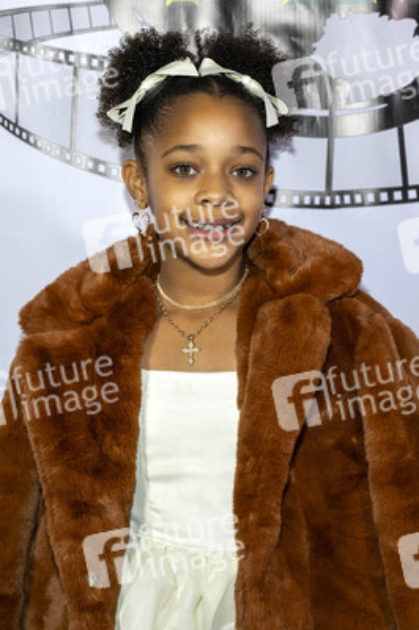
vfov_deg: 26.3
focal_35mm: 77
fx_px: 1347
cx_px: 210
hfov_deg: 17.7
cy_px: 315
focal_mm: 77
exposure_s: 1/200
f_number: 5.6
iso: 800
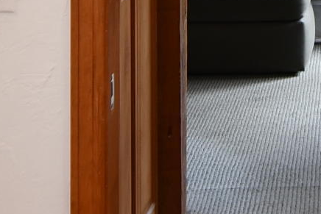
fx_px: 981
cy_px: -217
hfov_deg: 17.1
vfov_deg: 11.3
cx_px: 459
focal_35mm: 110
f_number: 4
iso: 250
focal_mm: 11
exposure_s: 1/60
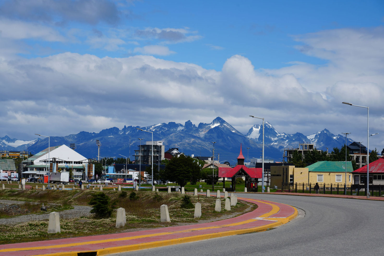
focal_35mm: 103
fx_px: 1098
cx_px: 192
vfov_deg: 13.3
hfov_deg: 19.8
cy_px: 128
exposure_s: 1/400
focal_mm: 103
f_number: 10
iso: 100
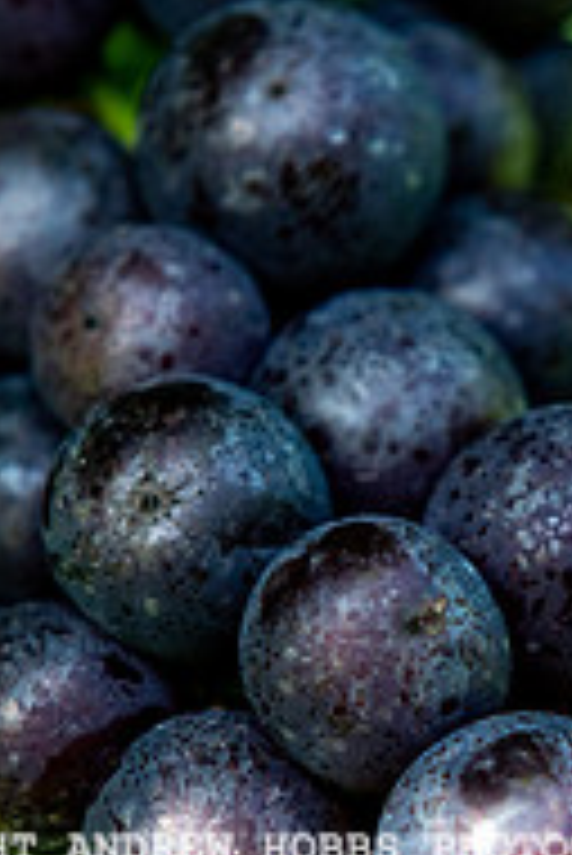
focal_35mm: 253
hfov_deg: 5.4
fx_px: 6018
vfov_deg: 8.1
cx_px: 546
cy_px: 620
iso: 125
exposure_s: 1/500
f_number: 5.6
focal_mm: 56
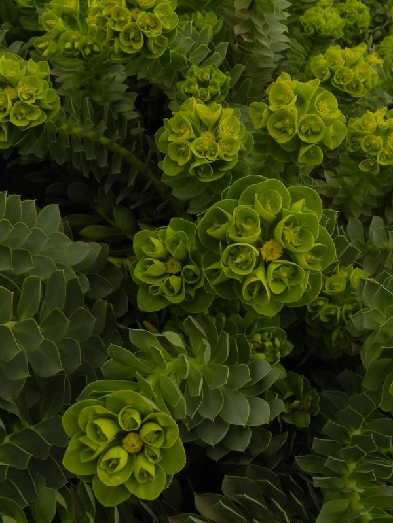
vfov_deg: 55.4
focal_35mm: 33
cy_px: 262
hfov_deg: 42.9
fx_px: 500
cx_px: 196
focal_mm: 5.9
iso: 200
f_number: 5.6
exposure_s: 1/160
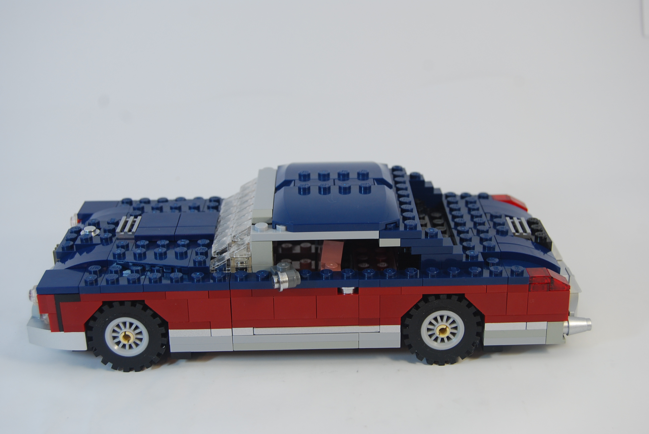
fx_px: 1029
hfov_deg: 35.0
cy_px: 217
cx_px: 324
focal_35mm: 57
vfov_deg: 23.8
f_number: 6.3
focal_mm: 38
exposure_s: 1/60
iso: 200
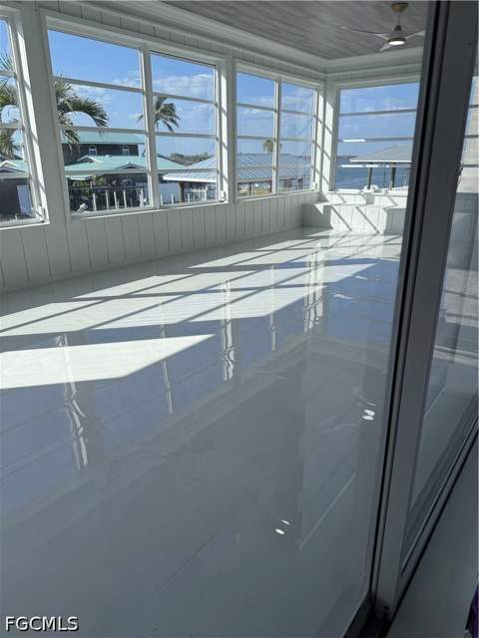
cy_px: 319
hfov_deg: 56.8
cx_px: 240
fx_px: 443
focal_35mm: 24
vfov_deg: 71.6
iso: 80
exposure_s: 1/1337
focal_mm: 6.76
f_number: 1.78
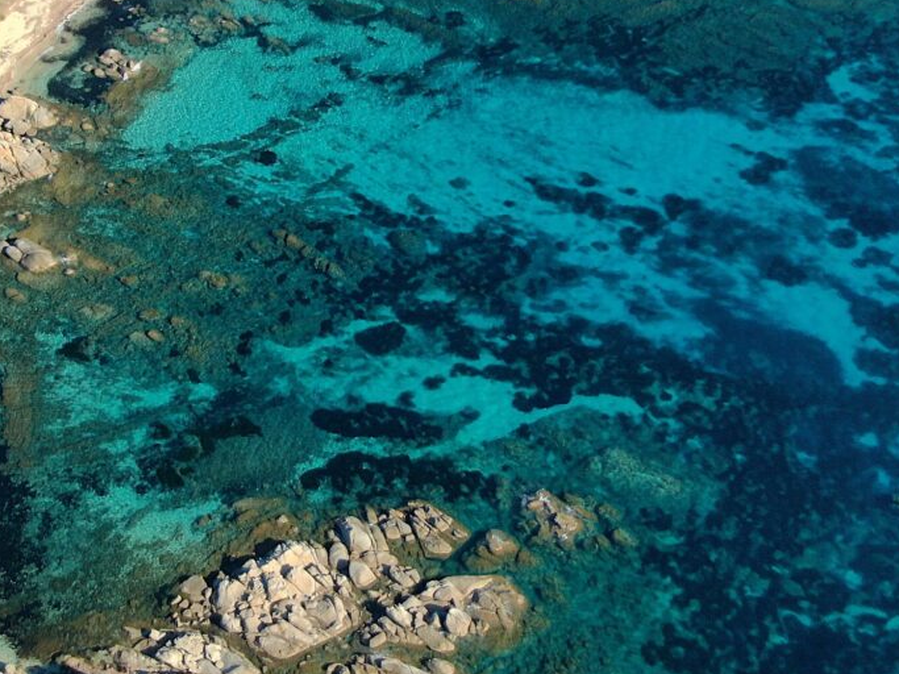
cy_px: 257
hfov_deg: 27.0
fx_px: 1870
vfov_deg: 20.4
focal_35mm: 72
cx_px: 388
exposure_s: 1/240
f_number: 3.8
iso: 100
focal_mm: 8.6
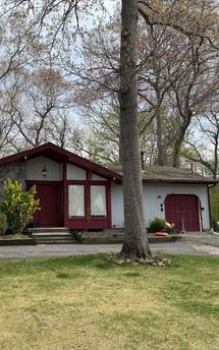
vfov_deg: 52.7
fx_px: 353
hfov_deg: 33.7
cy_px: 174
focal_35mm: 37
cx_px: 54
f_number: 1.78
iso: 80
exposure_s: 1/1361
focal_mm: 6.76
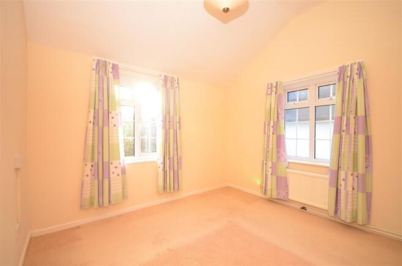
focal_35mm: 15
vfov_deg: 77.0
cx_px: 201
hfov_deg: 100.5
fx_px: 167
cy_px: 133
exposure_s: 1/20
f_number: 5
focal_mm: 10
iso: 200
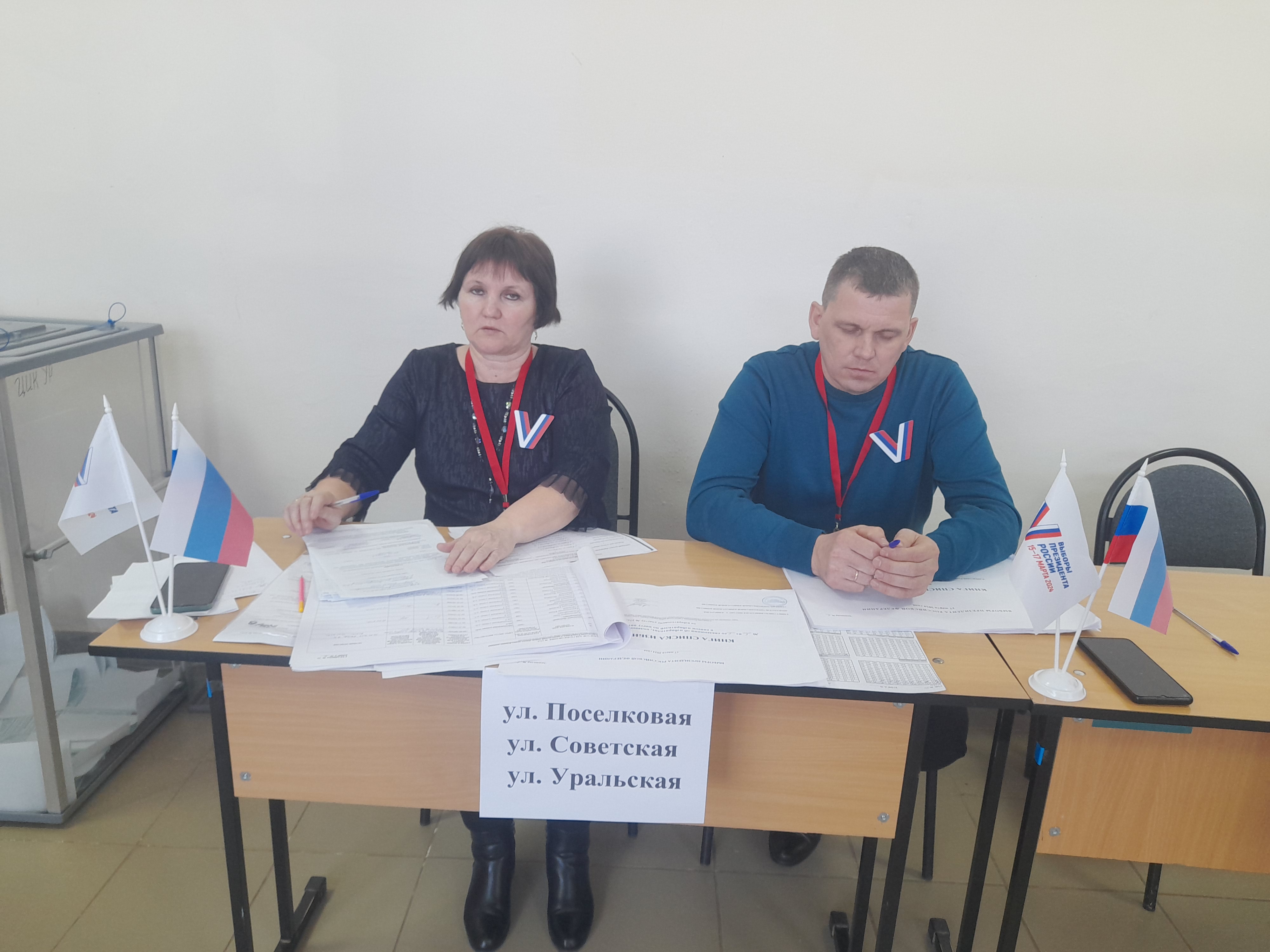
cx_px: 635
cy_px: 476
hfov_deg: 69.4
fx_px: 917
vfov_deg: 54.9
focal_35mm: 25
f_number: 2
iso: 80
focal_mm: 4.6
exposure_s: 1/50
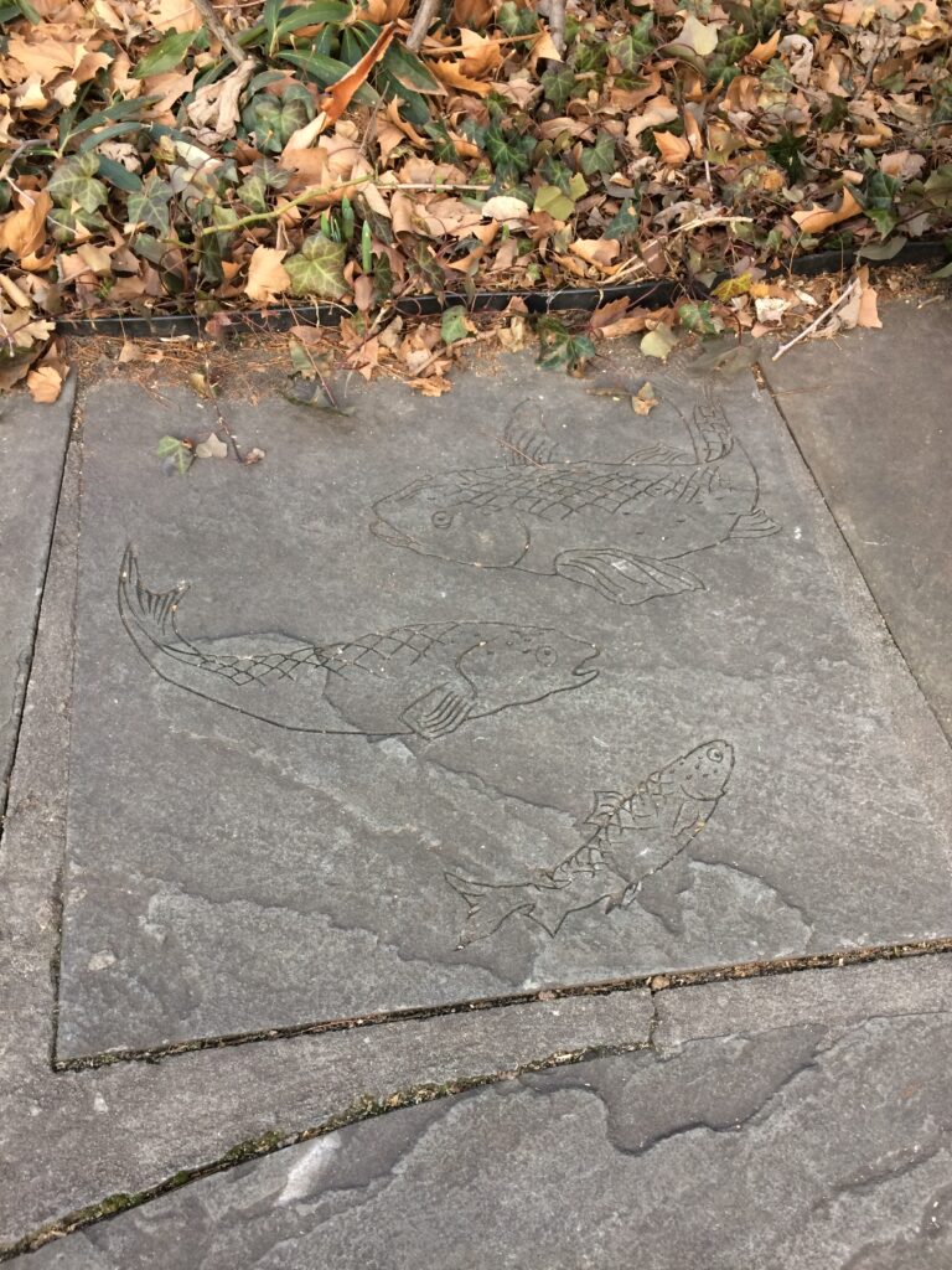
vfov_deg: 61.7
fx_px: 1063
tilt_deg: -61.1
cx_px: 476
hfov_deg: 48.2
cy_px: 635
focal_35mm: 29
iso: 40
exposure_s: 1/40
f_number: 2.2
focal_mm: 4.15
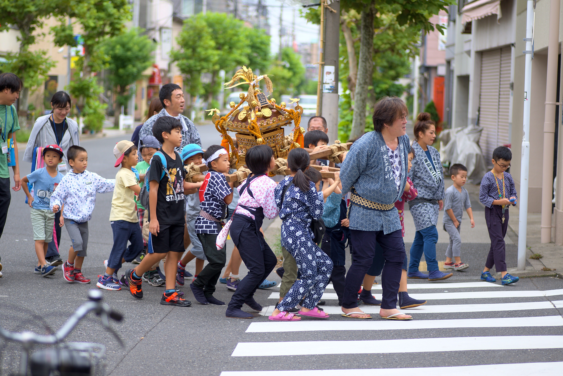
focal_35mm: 100
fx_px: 1565
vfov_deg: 13.7
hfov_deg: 20.4
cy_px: 188
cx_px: 282
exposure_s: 1/320
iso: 100
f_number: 2.8
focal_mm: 100
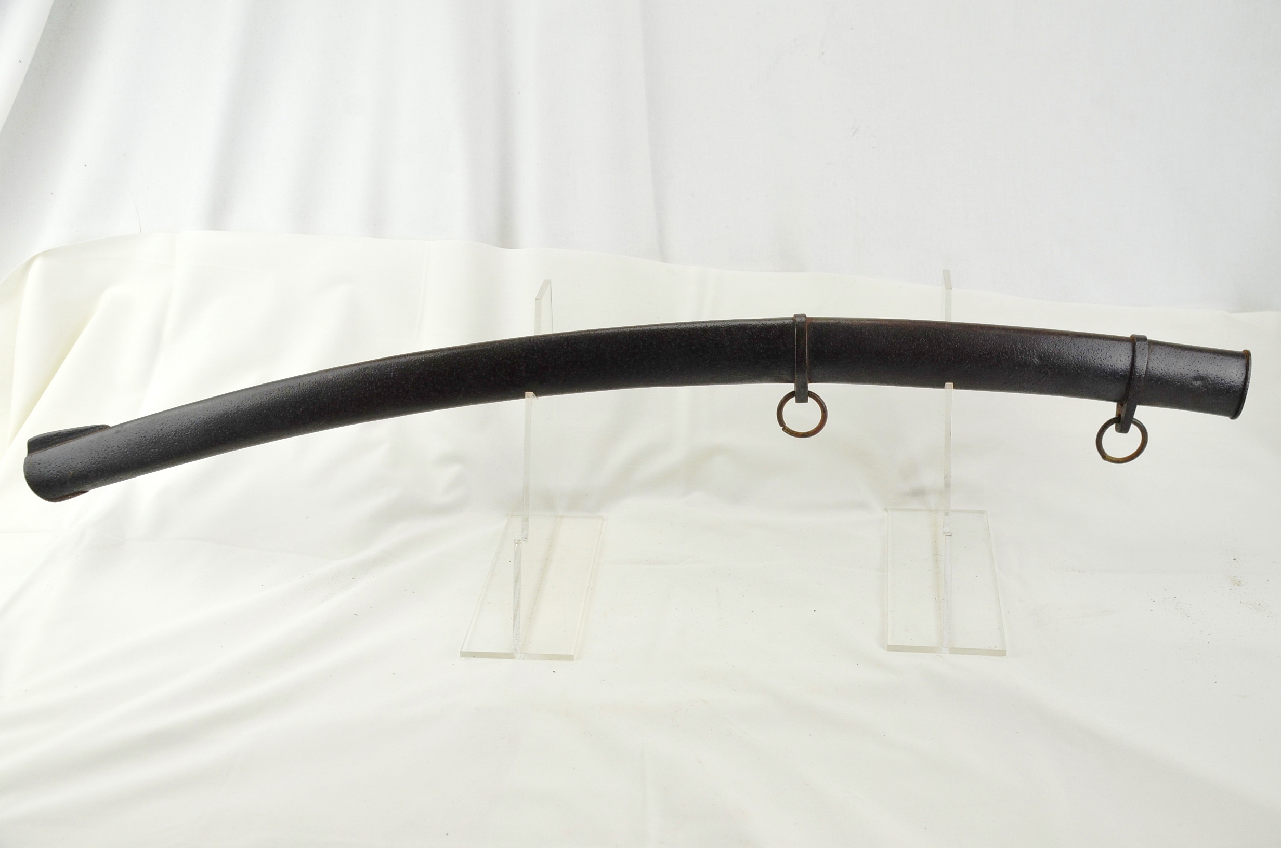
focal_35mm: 36
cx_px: 640
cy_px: 424
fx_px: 1278
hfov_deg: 53.2
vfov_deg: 36.7
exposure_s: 1/125
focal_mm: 24
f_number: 5.6
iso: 220
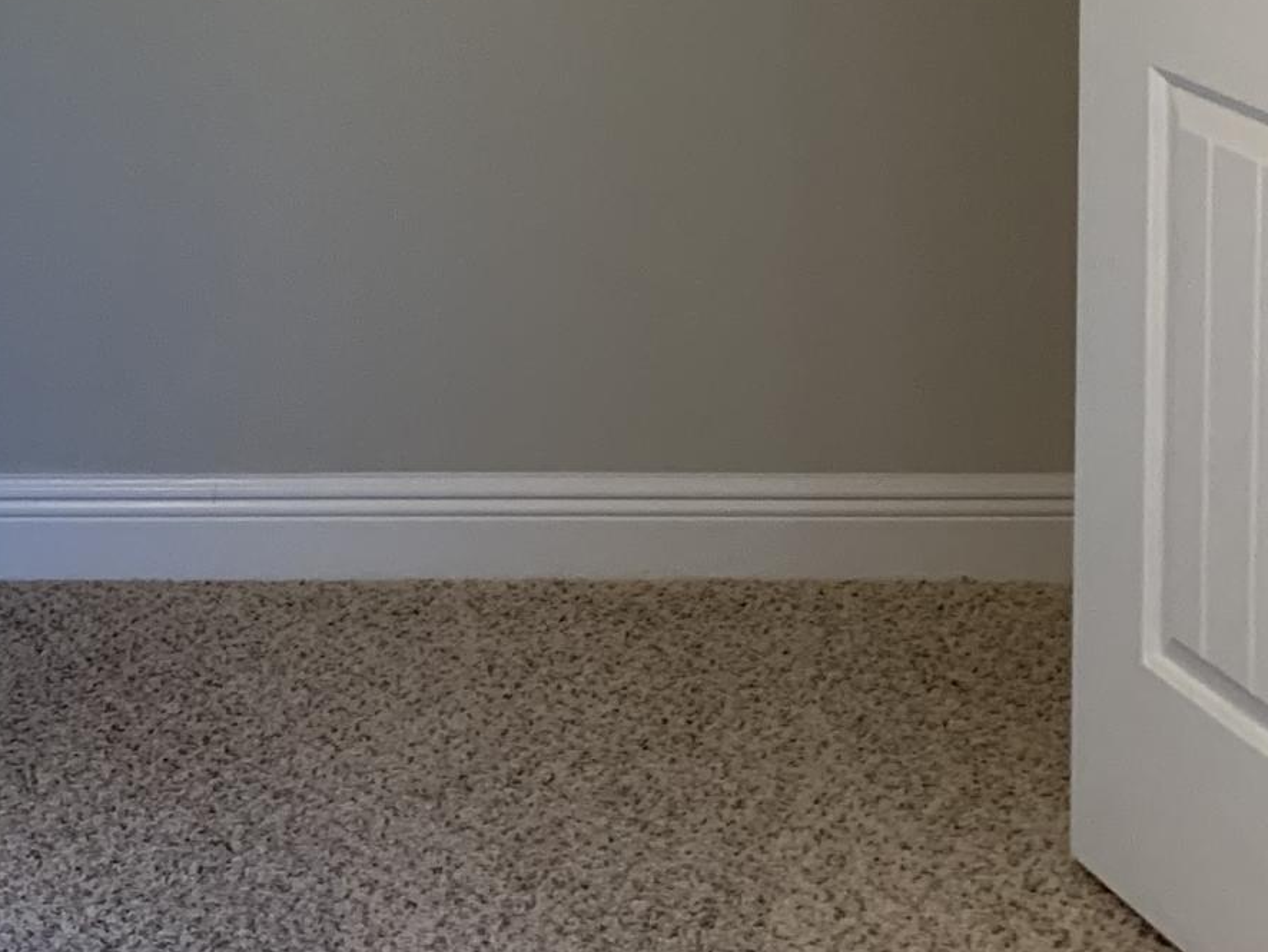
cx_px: 301
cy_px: -494
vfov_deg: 15.4
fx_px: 3224
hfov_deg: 22.0
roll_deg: +0.8
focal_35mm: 88
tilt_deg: -4.6
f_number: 1.8
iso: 250
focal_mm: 4.25
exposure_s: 1/40
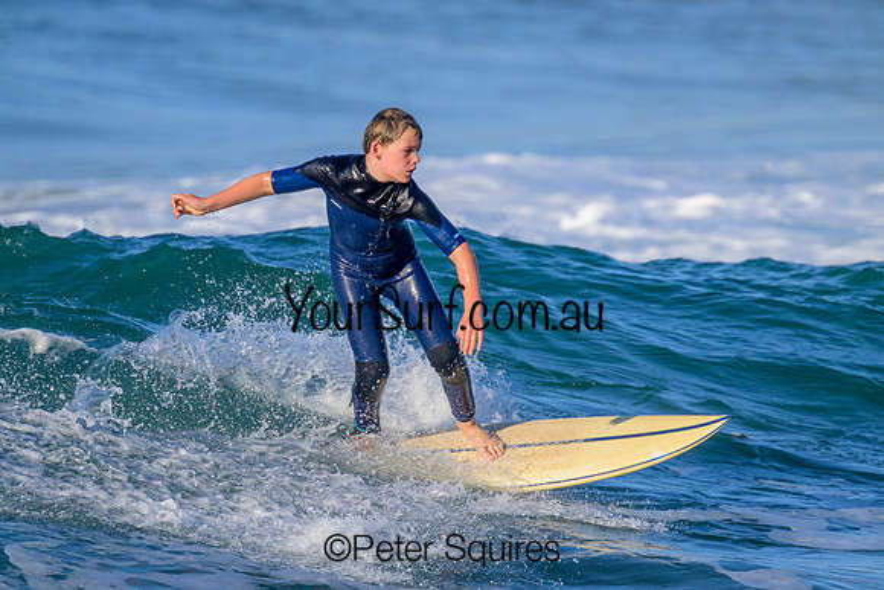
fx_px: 19648
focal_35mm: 800
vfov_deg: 1.7
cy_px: 295
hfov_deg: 2.6
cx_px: 442
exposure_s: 1/2000
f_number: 11
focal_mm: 800
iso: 1400
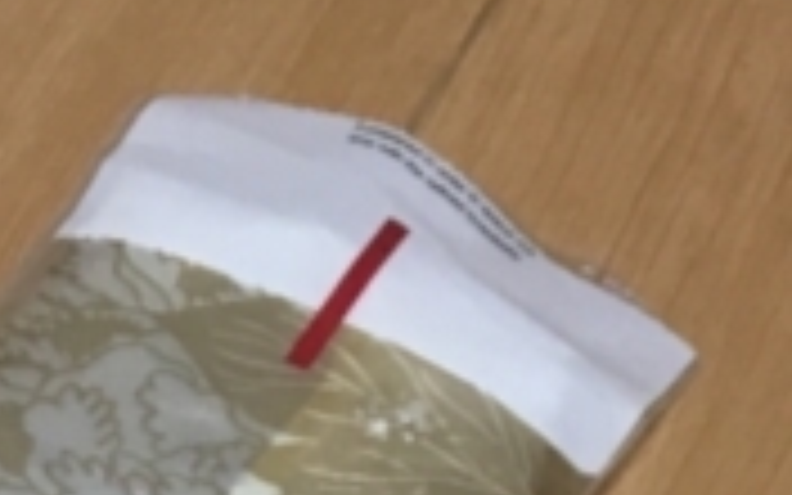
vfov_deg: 6.1
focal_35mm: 179
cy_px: 1989
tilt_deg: -62.1
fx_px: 3864
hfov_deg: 11.7
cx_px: 378
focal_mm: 4.15
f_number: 2.2
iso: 32
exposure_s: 1/15
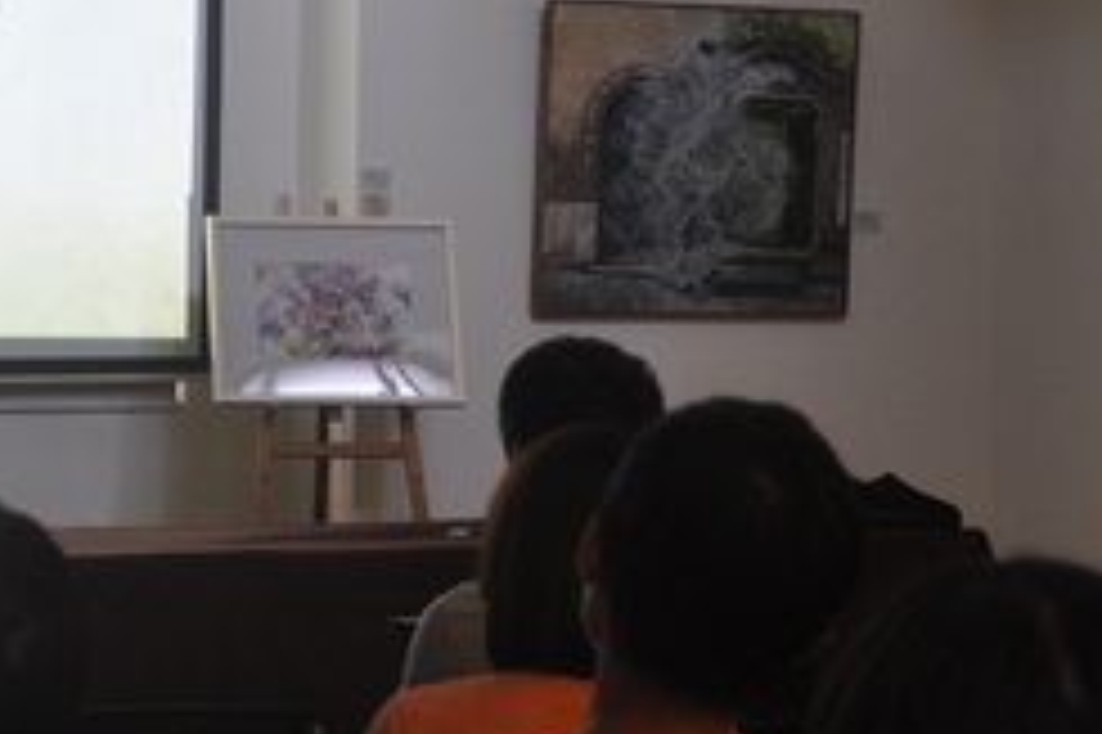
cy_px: 146
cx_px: 54
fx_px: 4191
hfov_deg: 14.8
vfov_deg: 10.0
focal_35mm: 137
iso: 640
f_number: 4.2
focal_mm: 32
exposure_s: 1/15
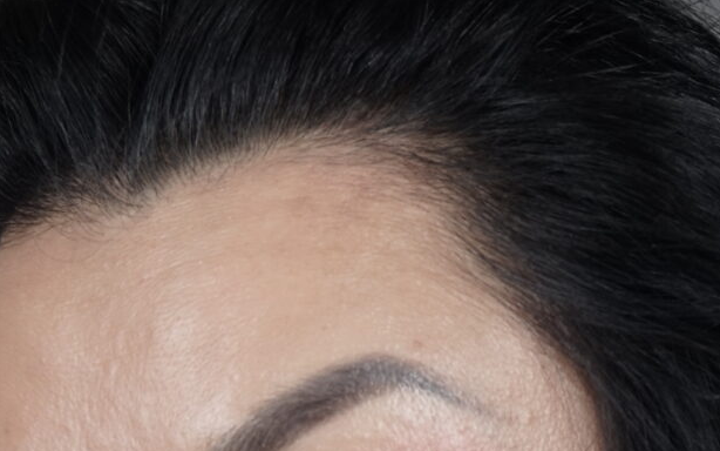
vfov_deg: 4.2
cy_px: 1404
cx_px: 334
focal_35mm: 301
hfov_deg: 7.0
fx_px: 5907
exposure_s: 1/160
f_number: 6.3
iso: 100
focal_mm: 63
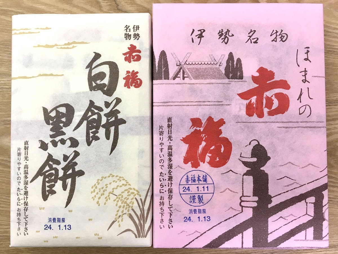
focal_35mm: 29
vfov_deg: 48.2
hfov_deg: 61.7
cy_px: 127
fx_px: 283
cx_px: 169
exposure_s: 1/30
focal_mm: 4.15
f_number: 2.2
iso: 64
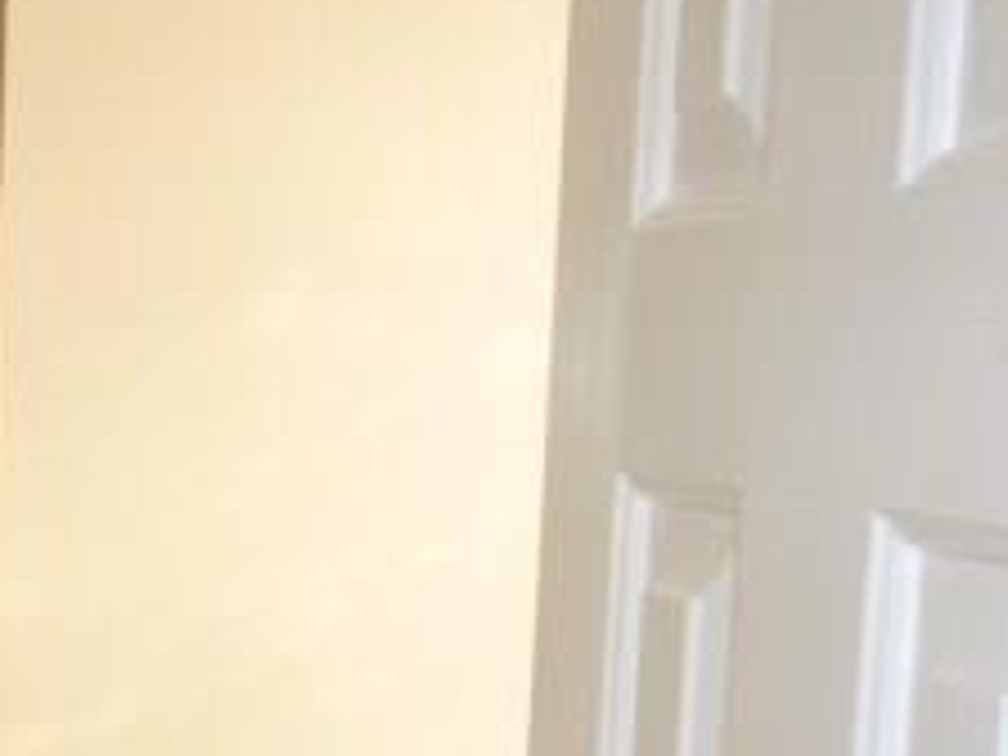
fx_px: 2330
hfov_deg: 22.7
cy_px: 724
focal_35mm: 80
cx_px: -153
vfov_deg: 18.1
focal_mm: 5
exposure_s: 1/60
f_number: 3.1
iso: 100
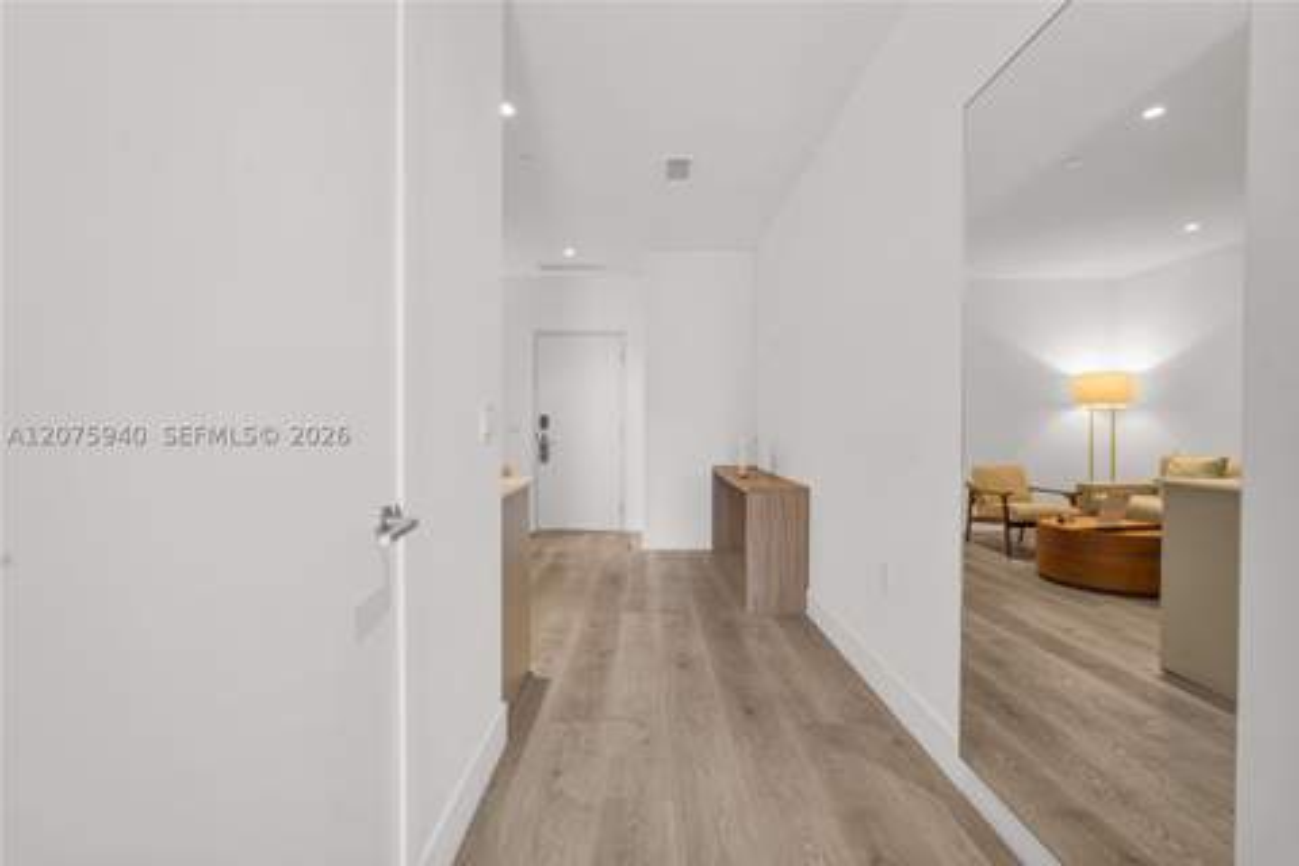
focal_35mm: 16
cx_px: 650
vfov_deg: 73.7
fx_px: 577
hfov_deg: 96.7
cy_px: 433
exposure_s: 1/1.6
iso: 250
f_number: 8
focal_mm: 16
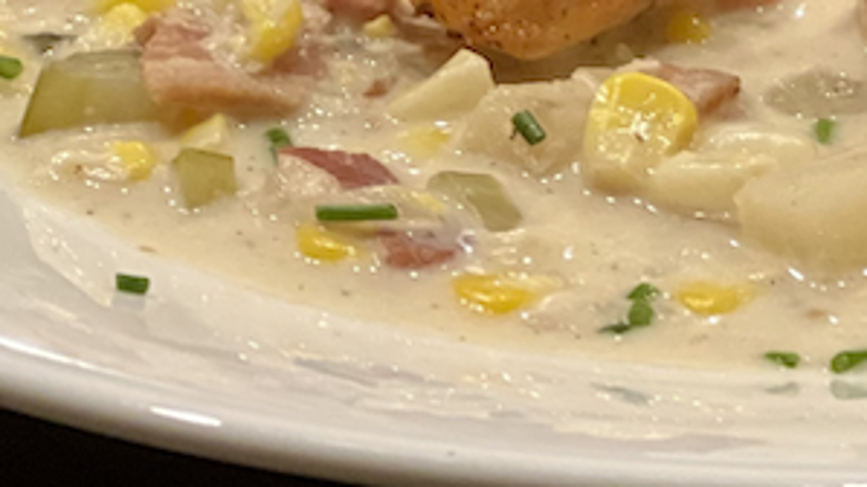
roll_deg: -0.1
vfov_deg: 4.3
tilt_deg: -25.9
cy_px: -191
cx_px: 742
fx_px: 6458
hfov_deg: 7.7
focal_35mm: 281
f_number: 2.8
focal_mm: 9
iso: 320
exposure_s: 1/40
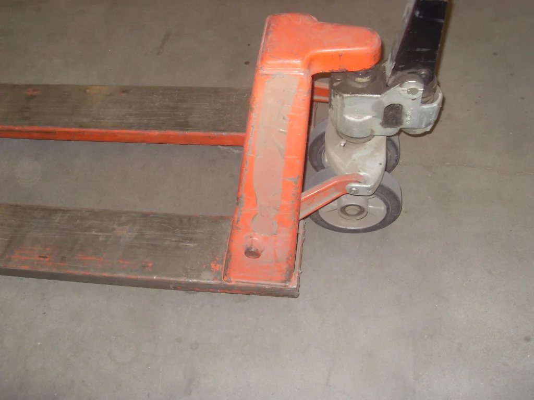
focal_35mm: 37
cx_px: 267
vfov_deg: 38.7
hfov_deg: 50.1
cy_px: 200
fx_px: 571
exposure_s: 1/45
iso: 100
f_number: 2.8
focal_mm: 6.3
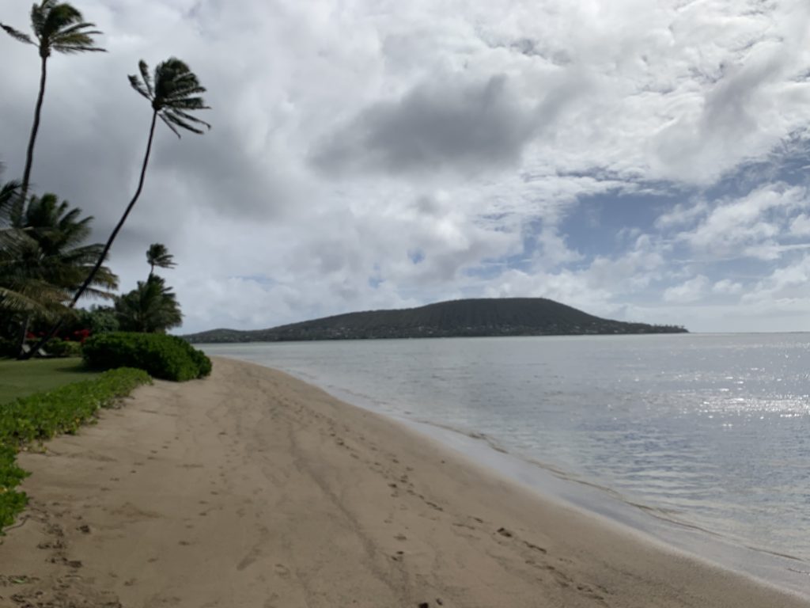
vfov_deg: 53.1
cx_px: 405
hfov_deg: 67.3
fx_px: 608
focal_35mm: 26
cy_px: 304
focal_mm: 4.25
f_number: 1.8
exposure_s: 1/10526
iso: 25
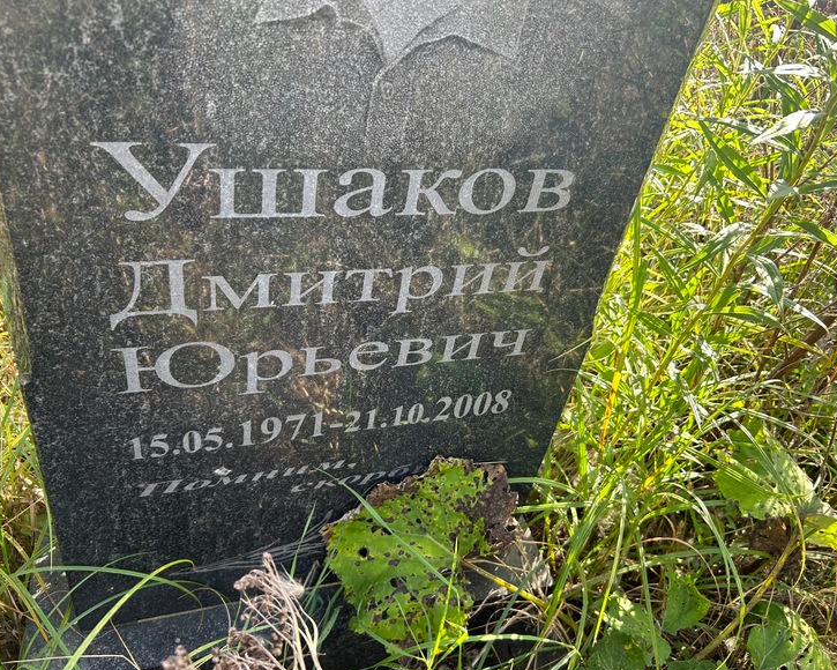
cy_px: 328
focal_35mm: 28
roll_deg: -11.7
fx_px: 694
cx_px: 419
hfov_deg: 62.2
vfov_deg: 51.5
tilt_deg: -36.6
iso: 50
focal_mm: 5.7
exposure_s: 1/208
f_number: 1.5
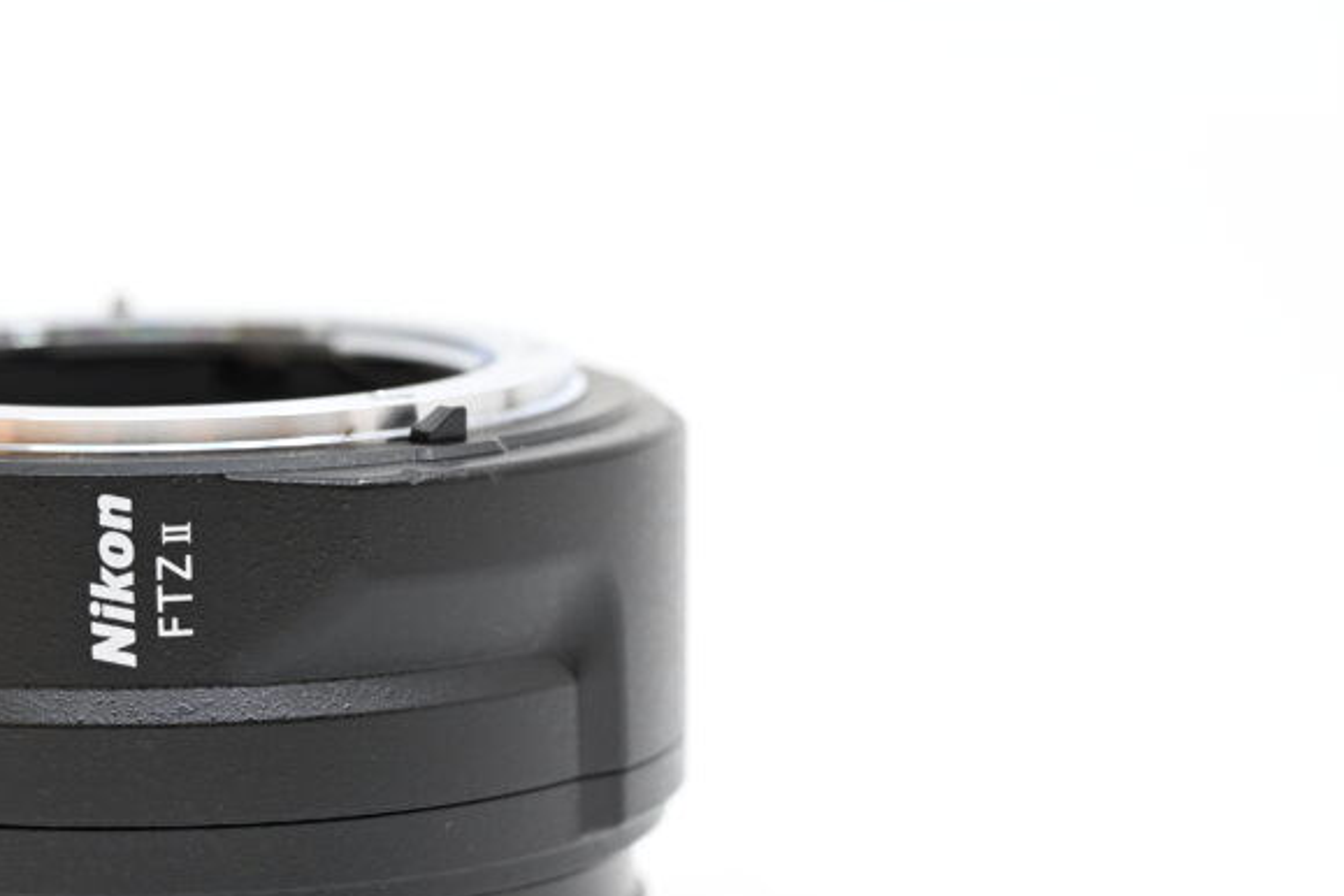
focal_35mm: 152
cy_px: 572
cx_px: 204
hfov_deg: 13.4
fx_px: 5674
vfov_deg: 9.0
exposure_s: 1/125
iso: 640
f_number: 6.3
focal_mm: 86
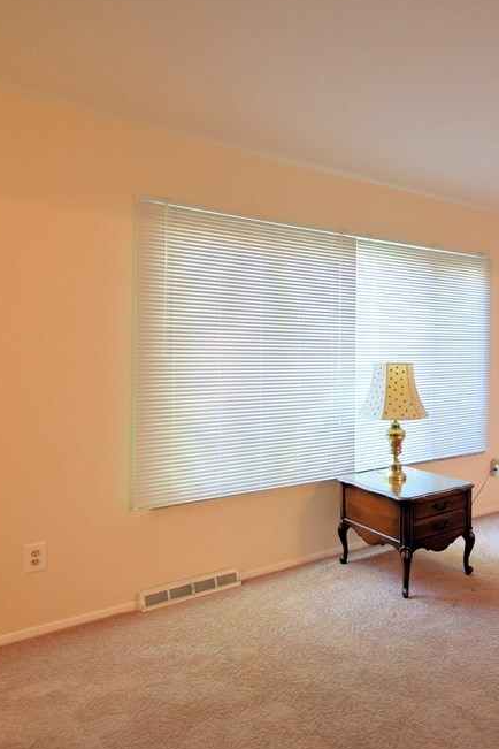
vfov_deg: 71.5
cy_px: 362
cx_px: 405
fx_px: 520
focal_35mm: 25
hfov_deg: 48.2
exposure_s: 1/15
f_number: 3.5
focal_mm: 10
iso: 400
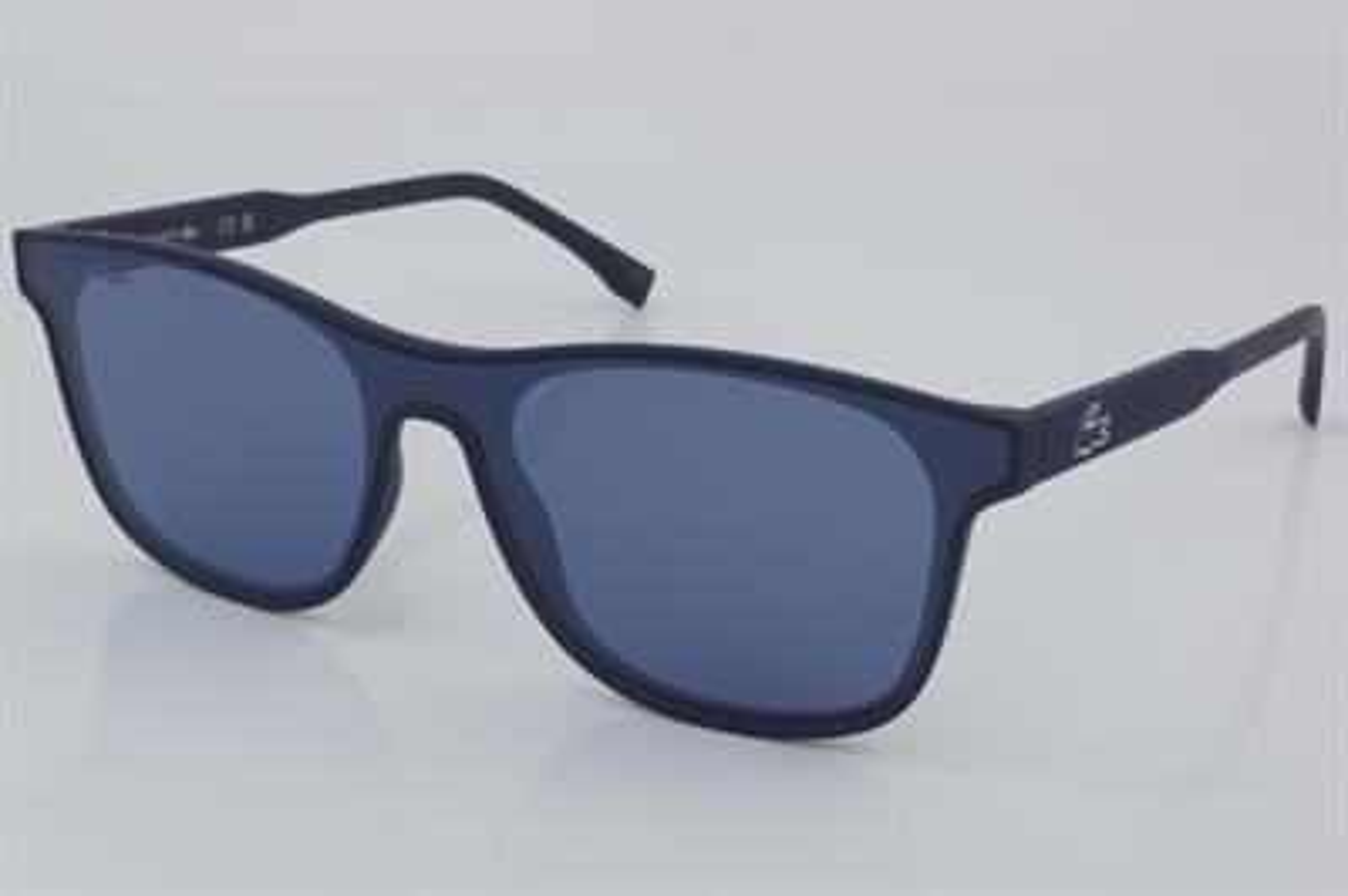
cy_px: 448
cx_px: 674
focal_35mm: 75
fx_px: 2806
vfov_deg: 18.2
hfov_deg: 27.0
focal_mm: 50
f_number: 32
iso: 100
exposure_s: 1/4
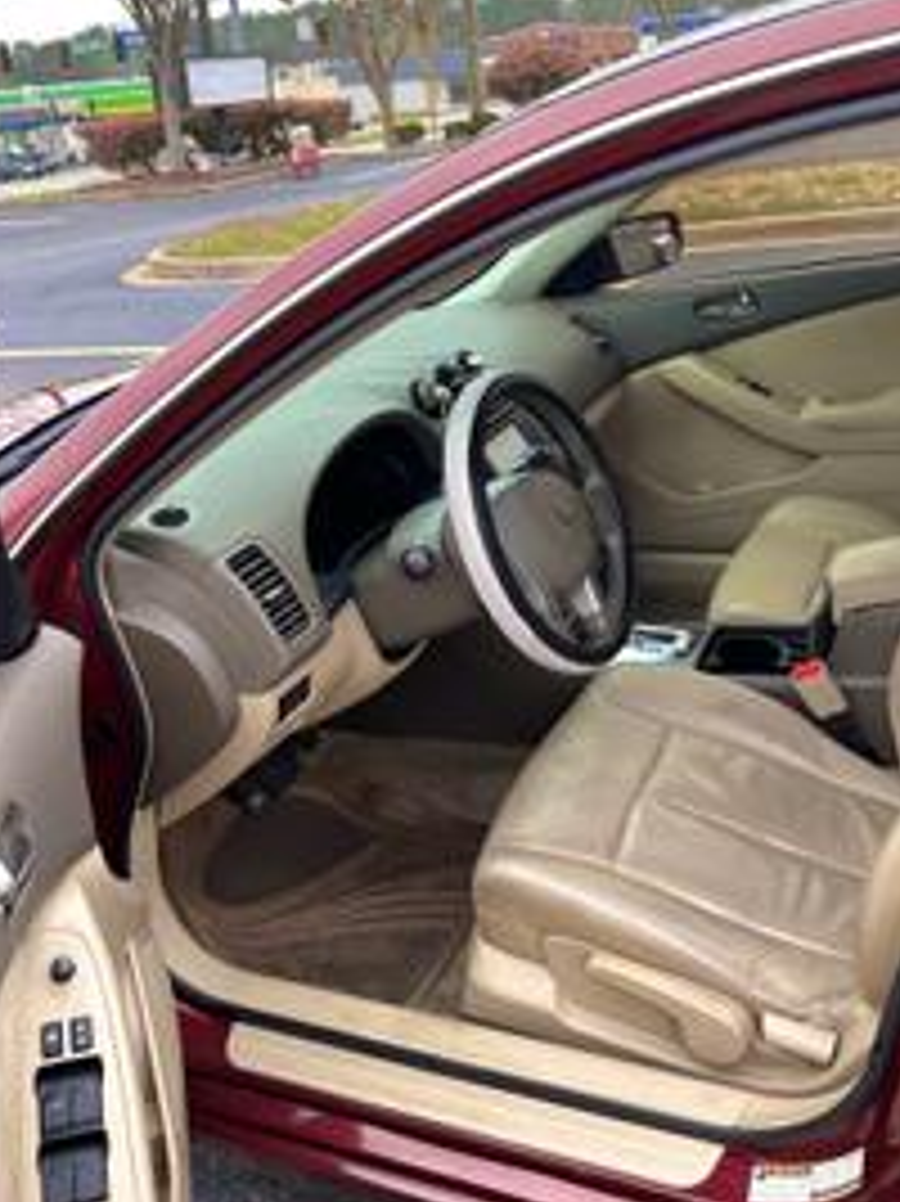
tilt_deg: -20.4
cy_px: 549
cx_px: 468
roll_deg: +3.8
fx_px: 1180
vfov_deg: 53.9
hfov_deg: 41.8
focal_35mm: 34
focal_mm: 6.86
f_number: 1.78
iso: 80
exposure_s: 1/836
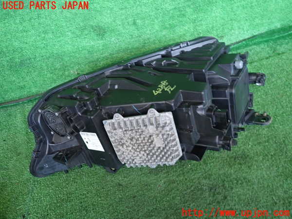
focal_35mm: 25
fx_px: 211
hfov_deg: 69.4
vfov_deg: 54.9
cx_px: 146
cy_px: 110
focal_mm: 4.5
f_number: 2
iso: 200
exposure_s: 1/30
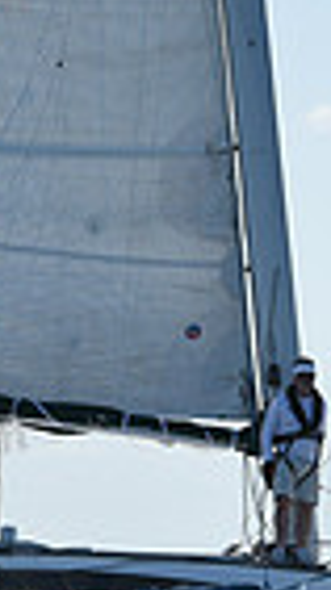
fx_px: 4726
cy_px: 220
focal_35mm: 302
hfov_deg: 4.0
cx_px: 247
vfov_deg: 7.2
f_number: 9
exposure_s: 1/1250
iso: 250
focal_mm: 70
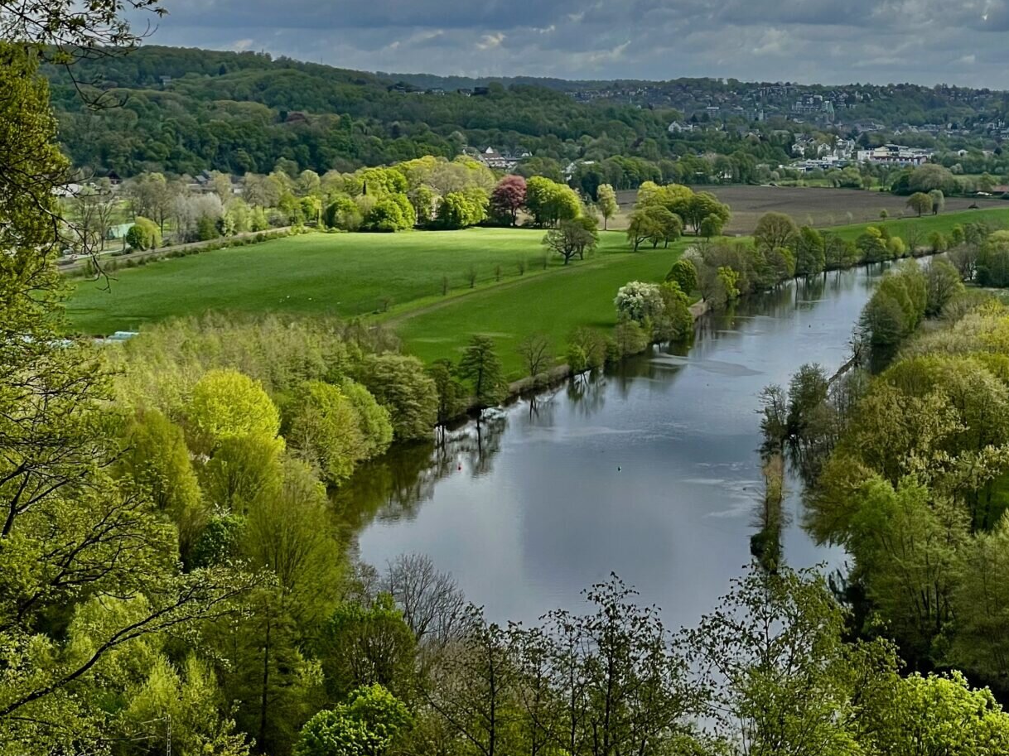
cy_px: 224
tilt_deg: -2.3
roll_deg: -0.8
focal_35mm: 82
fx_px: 2390
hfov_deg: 23.8
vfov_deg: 17.9
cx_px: 635
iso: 25
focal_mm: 6
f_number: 2
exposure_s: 1/1065
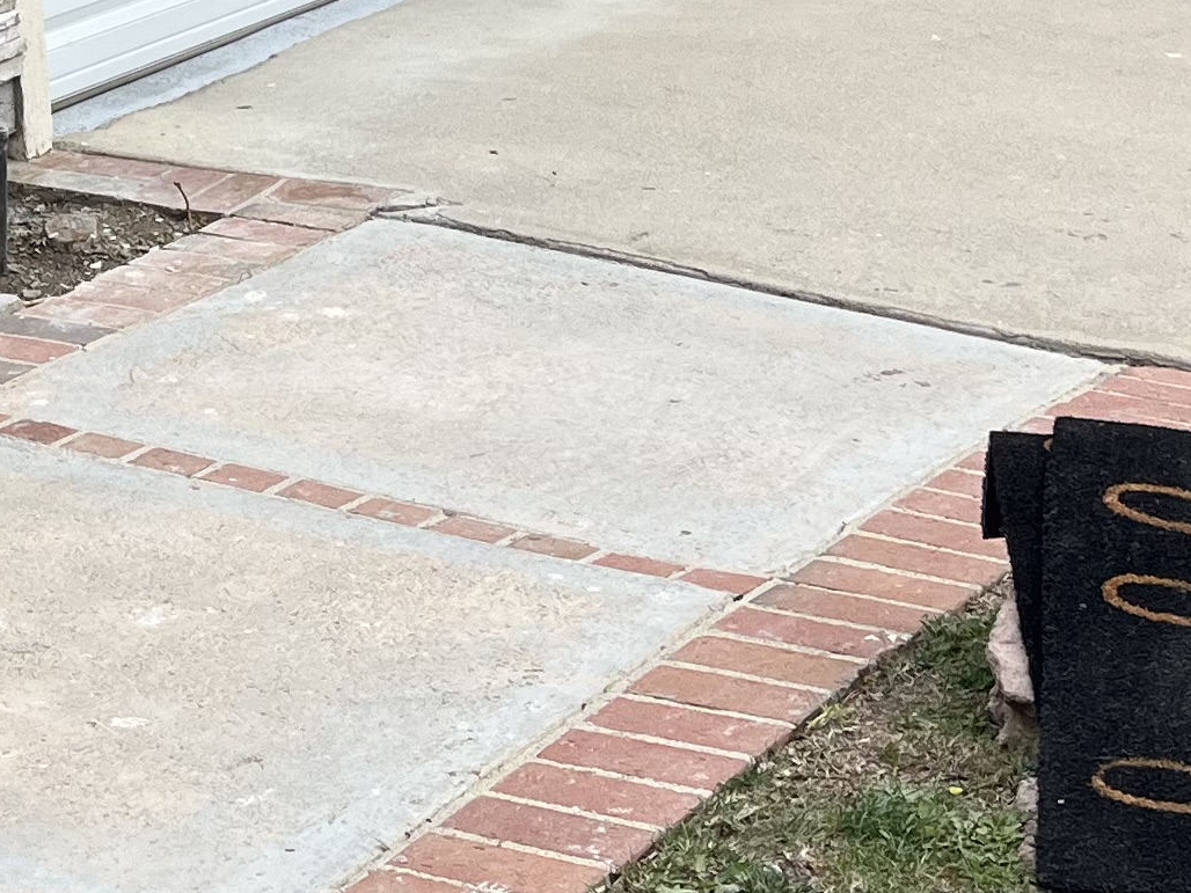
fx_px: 3509
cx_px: -364
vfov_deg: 14.1
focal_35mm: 102
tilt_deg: -7.1
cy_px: -182
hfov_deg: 18.0
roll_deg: +5.5
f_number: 1.6
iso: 50
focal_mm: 5.1
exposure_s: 1/891
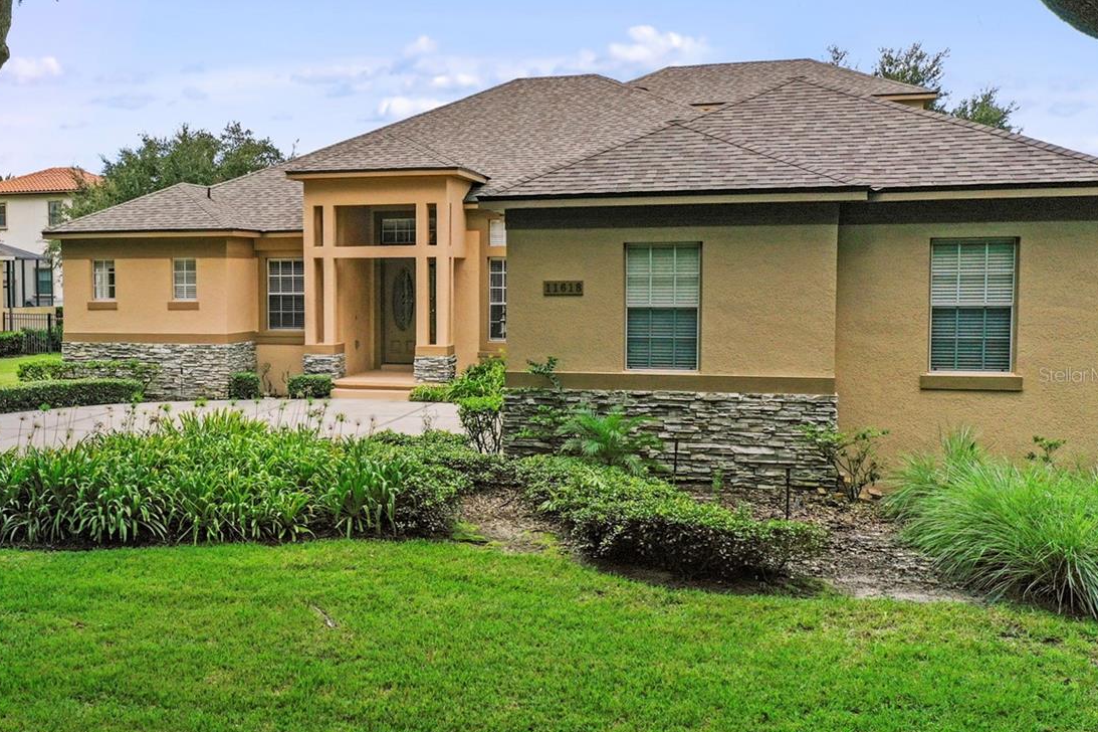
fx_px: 1250
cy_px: 374
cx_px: 324
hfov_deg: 46.3
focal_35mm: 41
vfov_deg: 32.6
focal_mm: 10.26
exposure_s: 1/800
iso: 100
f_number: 6.3
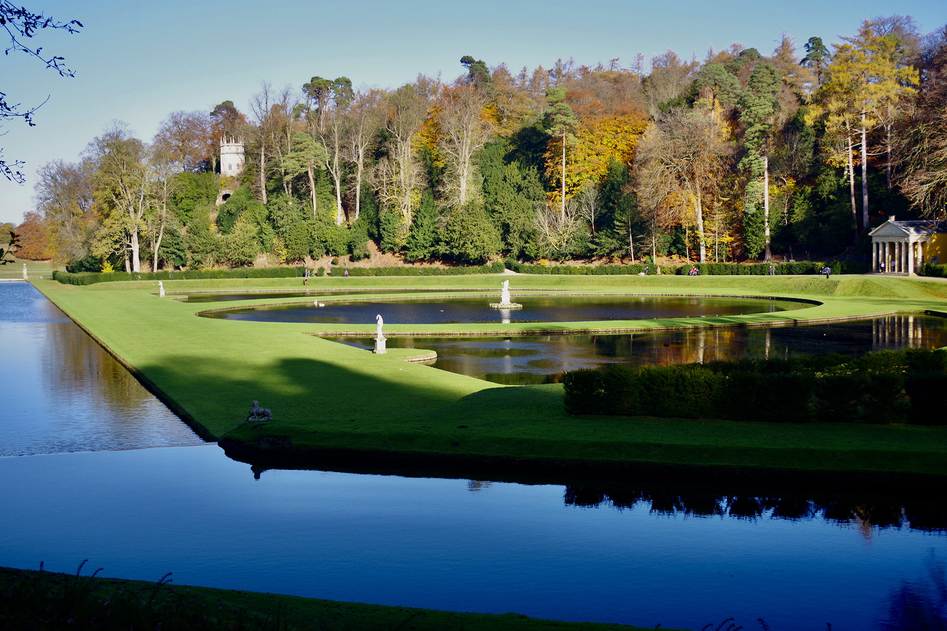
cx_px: 474
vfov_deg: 27.5
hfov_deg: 40.3
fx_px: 1289
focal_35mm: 49
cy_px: 316
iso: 200
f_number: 5
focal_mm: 33
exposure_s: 1/100
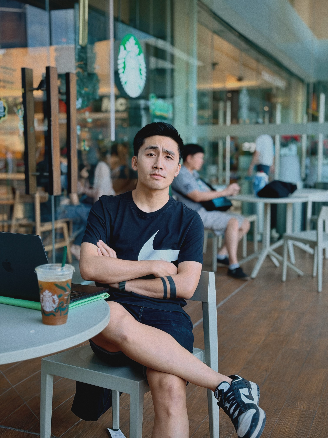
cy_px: 219
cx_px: 164
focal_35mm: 48
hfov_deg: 30.3
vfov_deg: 39.7
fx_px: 606
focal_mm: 6.76
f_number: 1.78
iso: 80
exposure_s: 1/100
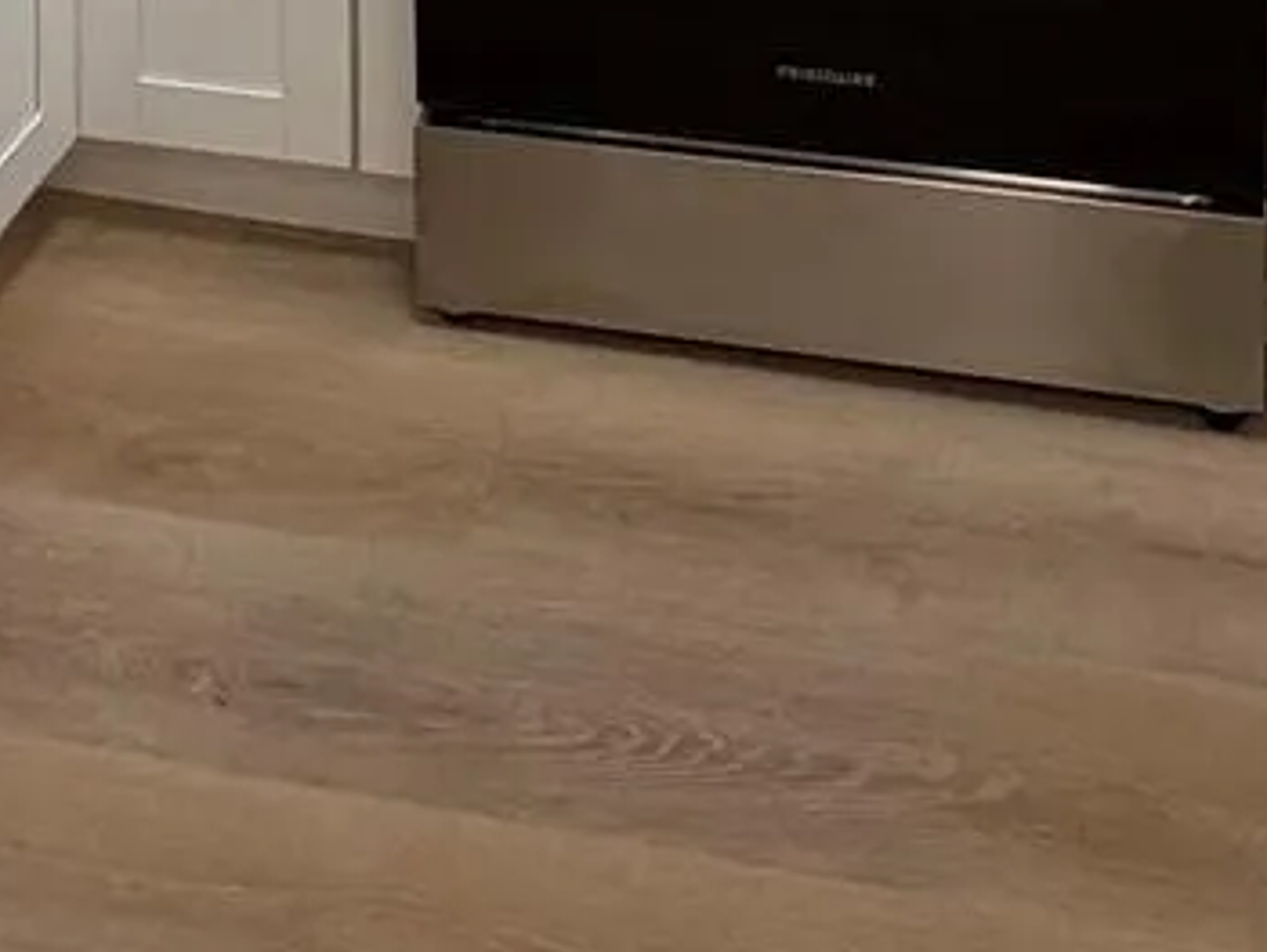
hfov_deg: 30.2
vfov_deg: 16.5
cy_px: -1032
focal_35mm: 64
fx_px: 2344
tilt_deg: -4.3
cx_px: 713
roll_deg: -0.3
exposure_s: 1/120
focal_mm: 2.22
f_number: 2.2
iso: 160
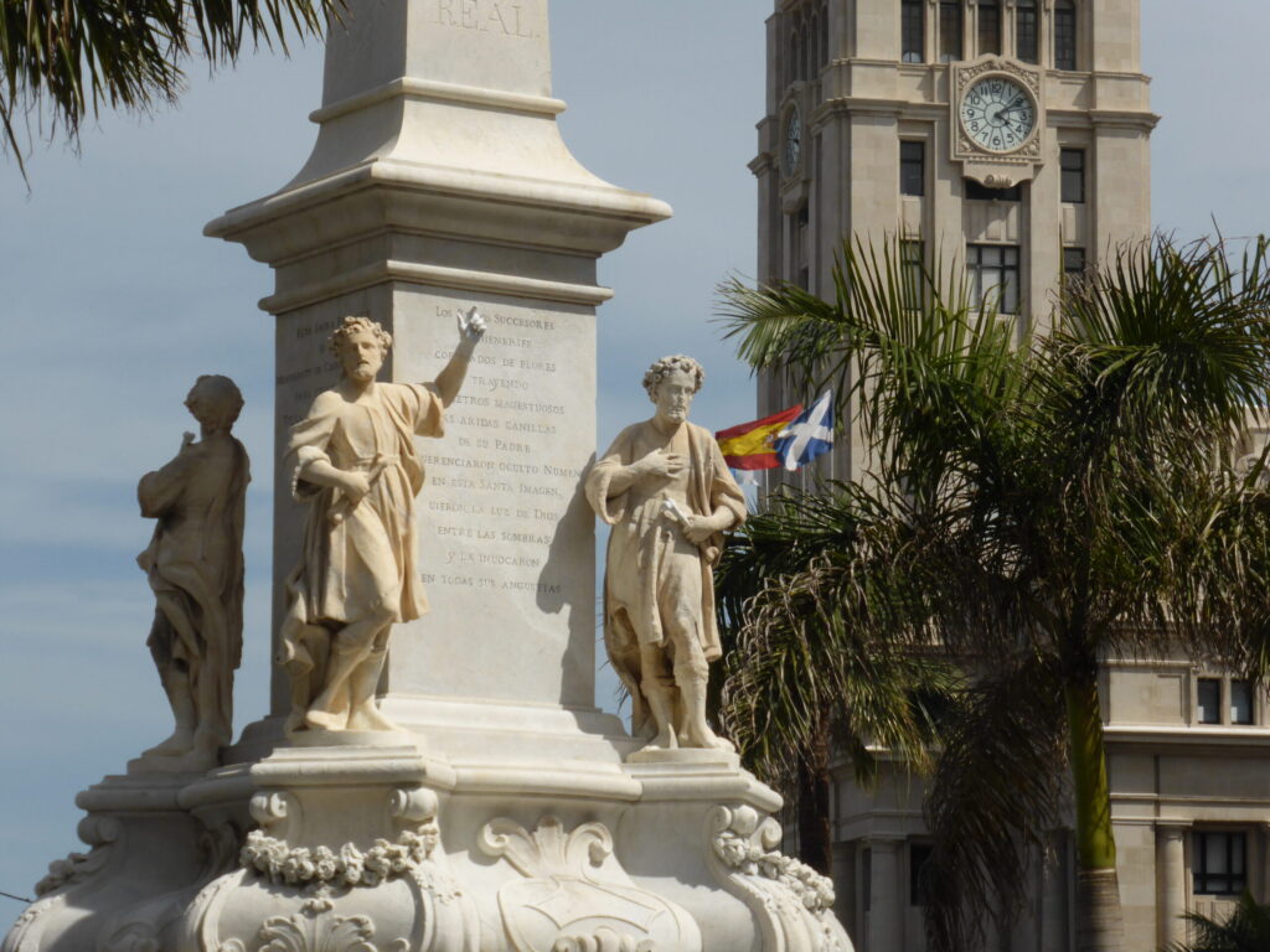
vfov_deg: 10.8
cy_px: 476
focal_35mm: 137
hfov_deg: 14.4
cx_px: 635
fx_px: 5026
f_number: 5.4
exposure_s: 1/1000
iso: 100
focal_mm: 24.4
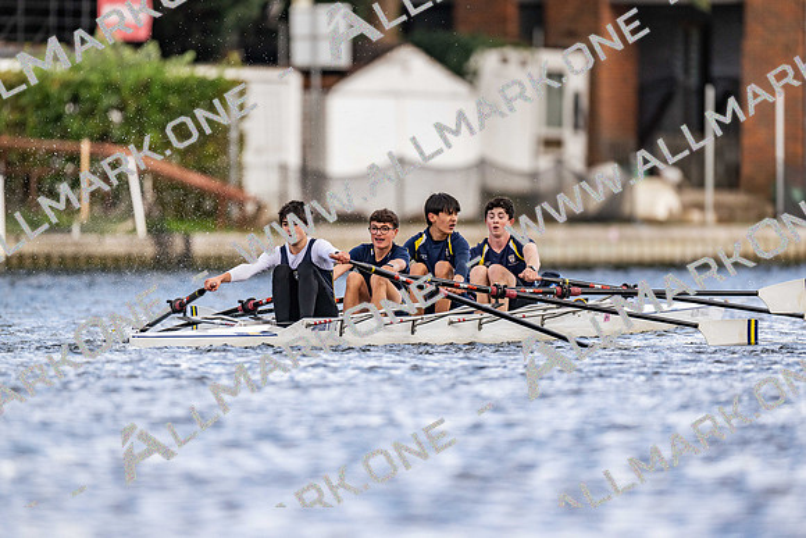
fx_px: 13443
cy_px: 269
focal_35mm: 600
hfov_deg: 3.4
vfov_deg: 2.3
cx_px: 403
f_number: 4
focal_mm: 600
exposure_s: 1/2500
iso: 560
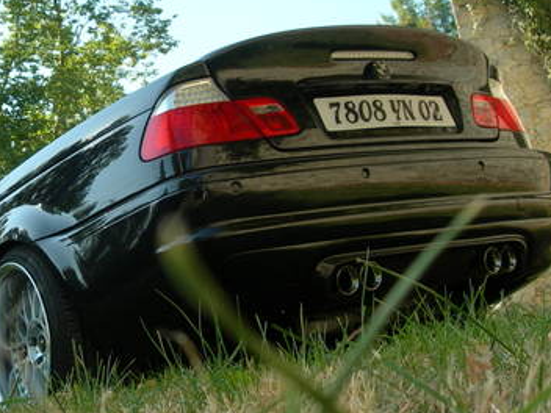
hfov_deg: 27.6
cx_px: 111
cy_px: 216
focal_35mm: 69
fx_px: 1098
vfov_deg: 21.3
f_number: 4.8
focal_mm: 7.8
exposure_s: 1/176
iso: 50
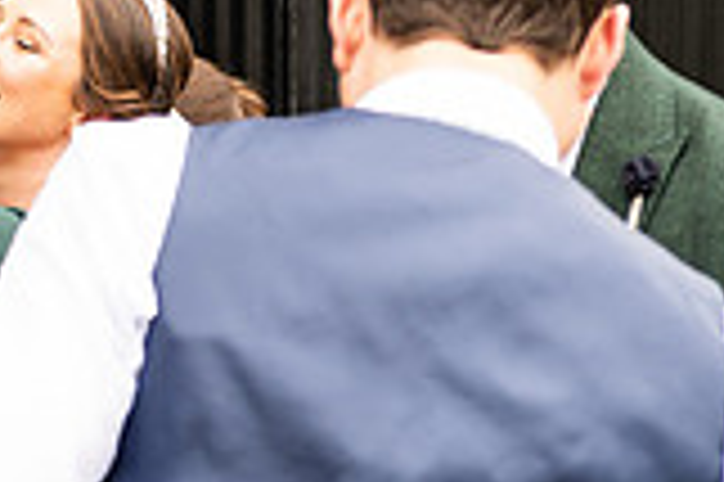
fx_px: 3194
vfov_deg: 8.6
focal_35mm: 159
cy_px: 457
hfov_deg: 12.5
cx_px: -211
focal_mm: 44
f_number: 3.5
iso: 125
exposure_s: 1/200
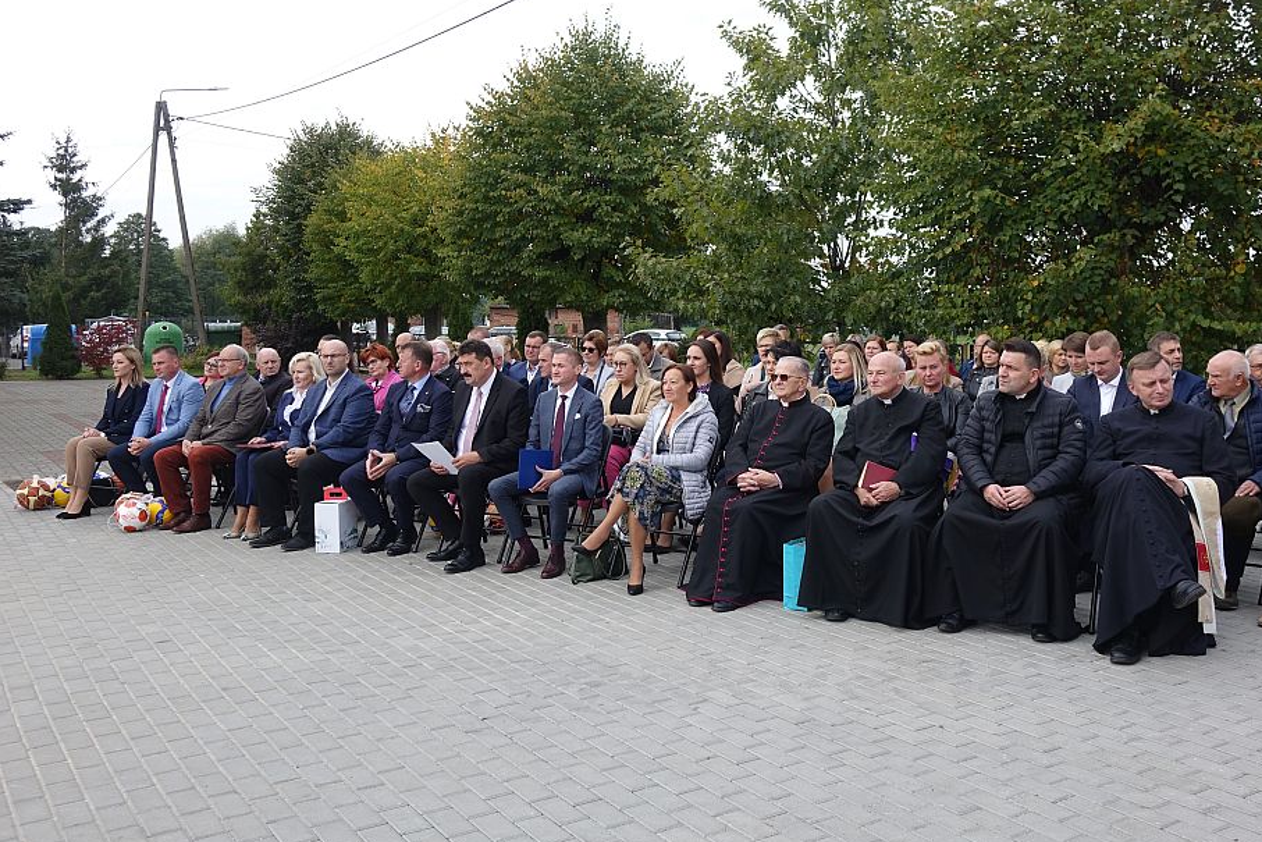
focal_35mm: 35
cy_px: 378
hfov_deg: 54.3
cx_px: 711
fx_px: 1227
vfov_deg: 37.8
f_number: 4
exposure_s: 1/400
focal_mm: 11.35
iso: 125
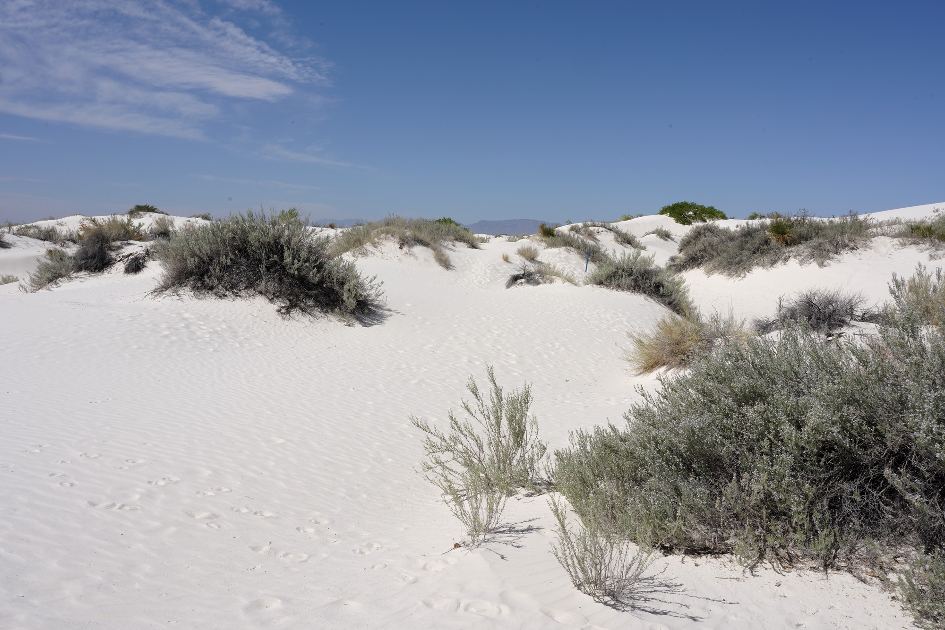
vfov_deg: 46.4
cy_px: 315
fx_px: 735
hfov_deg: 65.5
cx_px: 472
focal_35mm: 28
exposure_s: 1/100
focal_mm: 28
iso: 100
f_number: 22
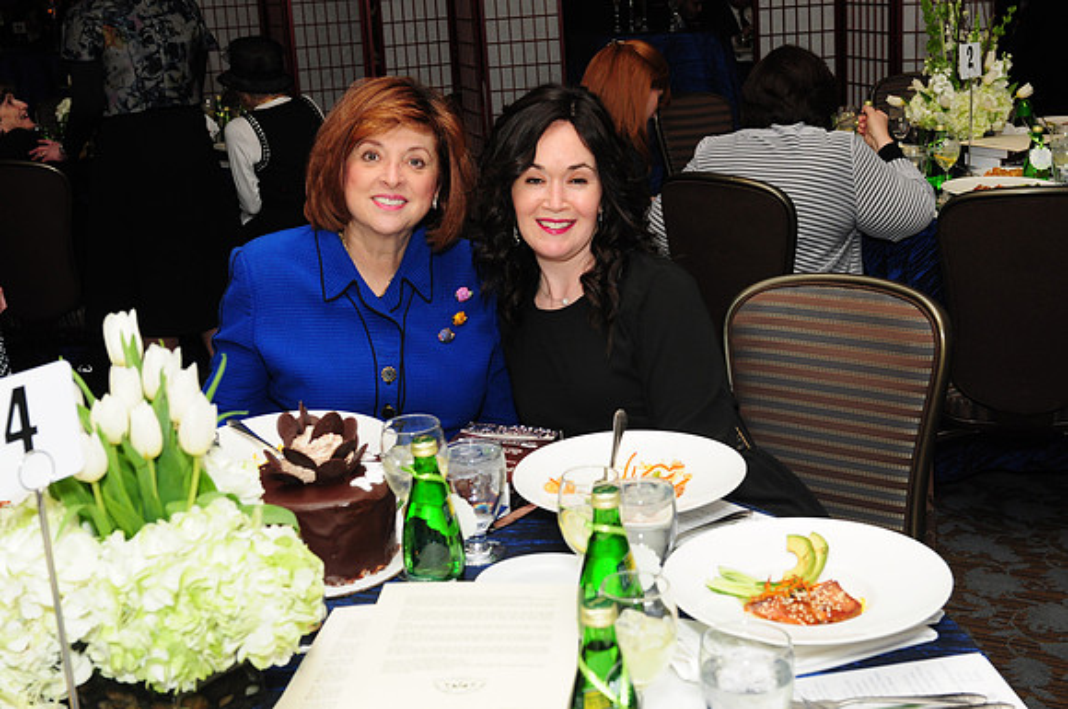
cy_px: 354
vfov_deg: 28.0
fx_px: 1422
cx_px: 534
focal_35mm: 48
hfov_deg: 41.2
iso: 500
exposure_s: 1/60
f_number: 5
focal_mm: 32
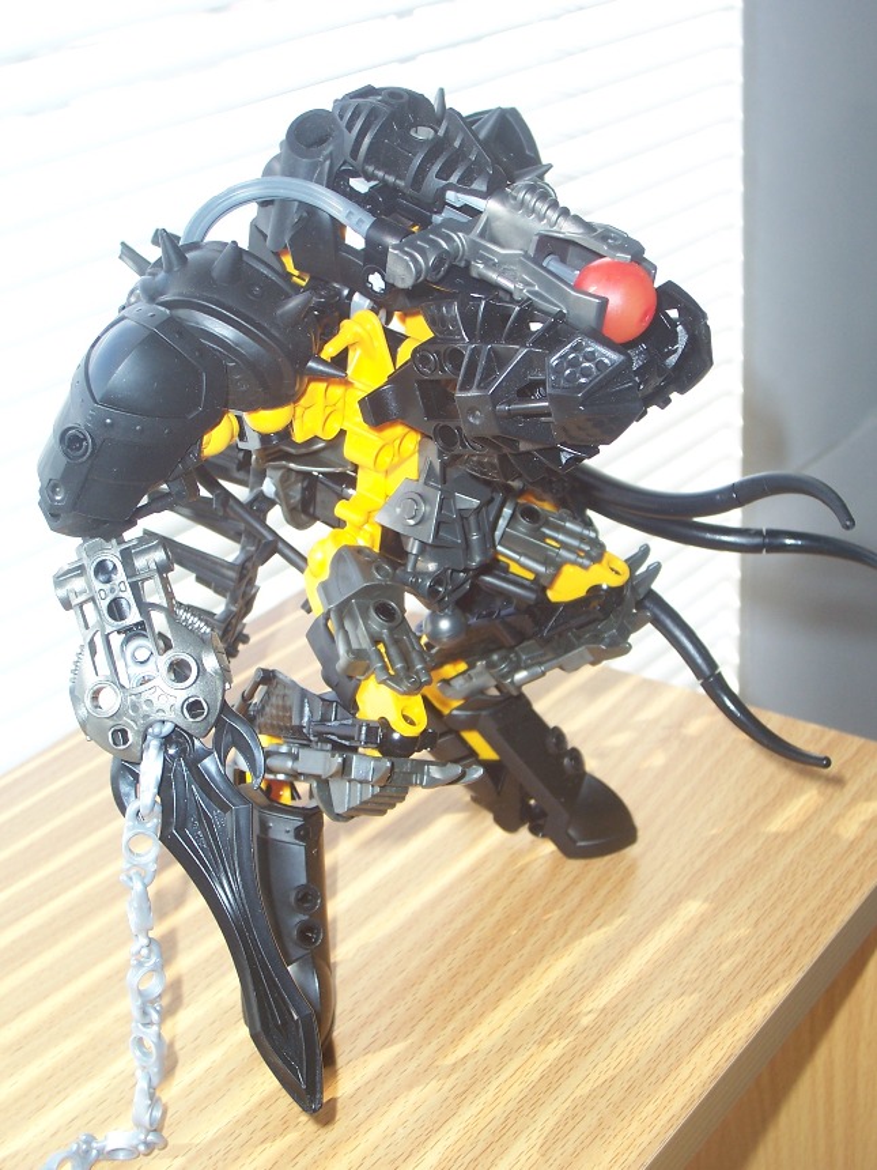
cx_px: 438
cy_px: 585
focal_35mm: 53
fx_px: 1790
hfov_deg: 27.5
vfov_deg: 36.2
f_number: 3.4
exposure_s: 1/250
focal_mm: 8.6
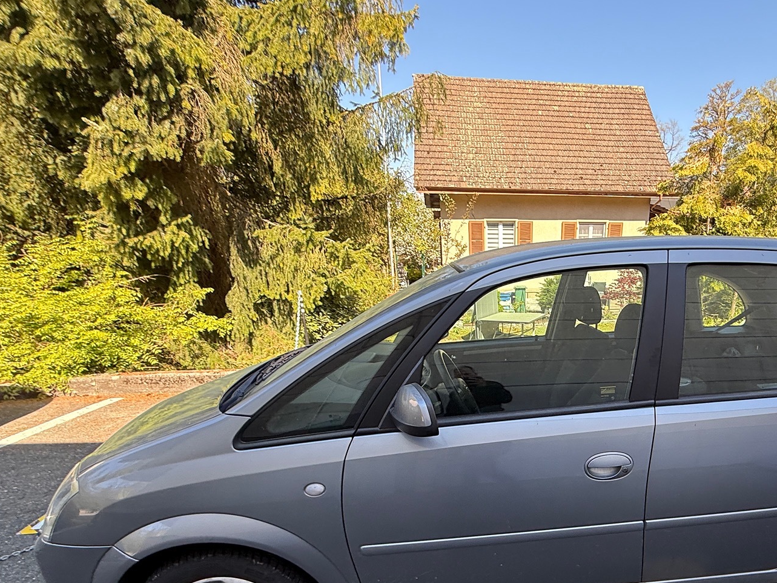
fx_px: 494
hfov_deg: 73.8
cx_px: 525
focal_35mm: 22
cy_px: 428
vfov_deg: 58.3
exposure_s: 1/191
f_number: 2.2
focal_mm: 2.22
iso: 64
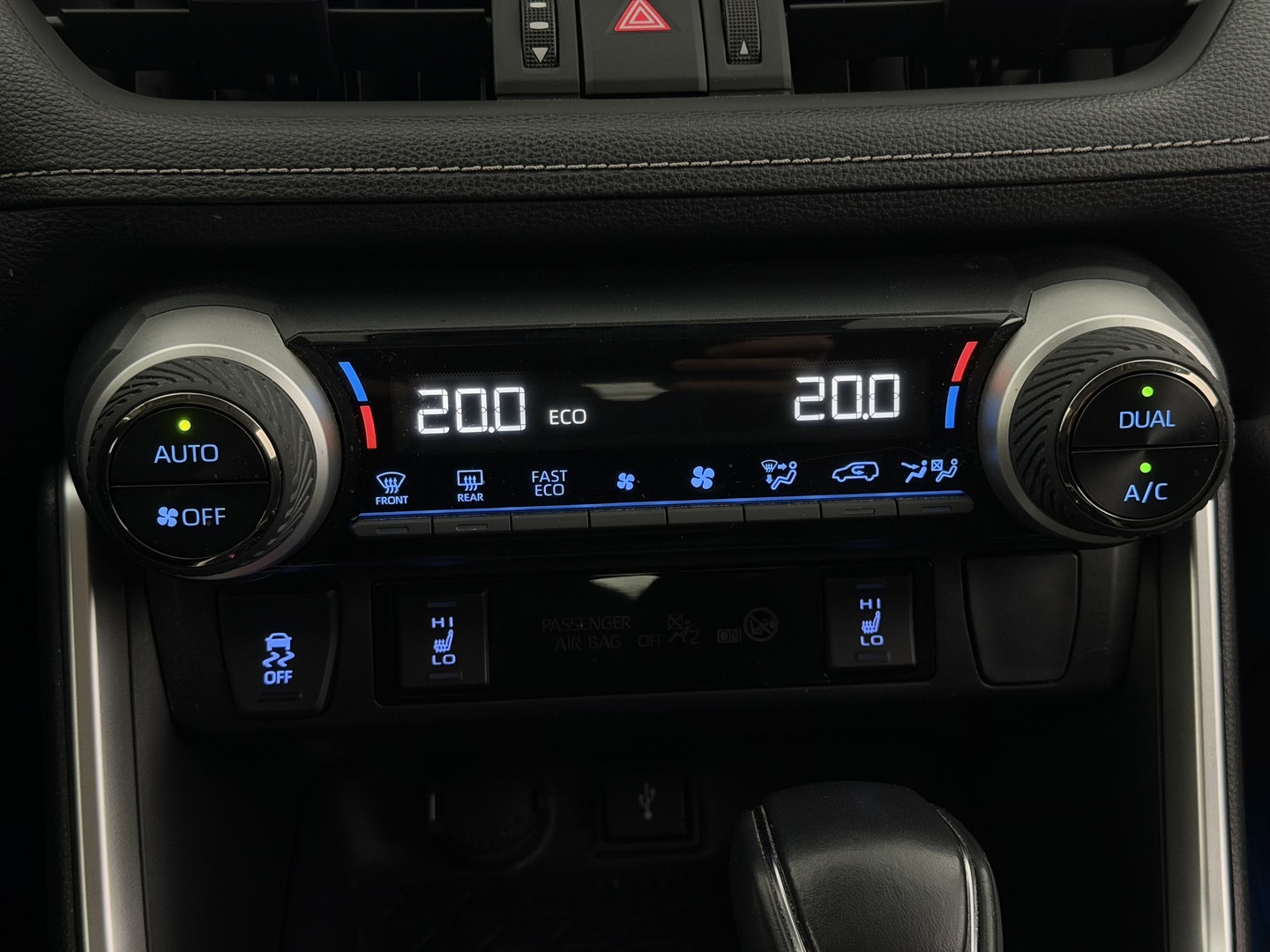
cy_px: 476
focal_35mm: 48
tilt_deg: -22.0
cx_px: 635
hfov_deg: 39.7
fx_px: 1761
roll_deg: +0.3
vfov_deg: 30.3
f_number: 1.78
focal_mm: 6.76
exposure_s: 1/33
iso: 500
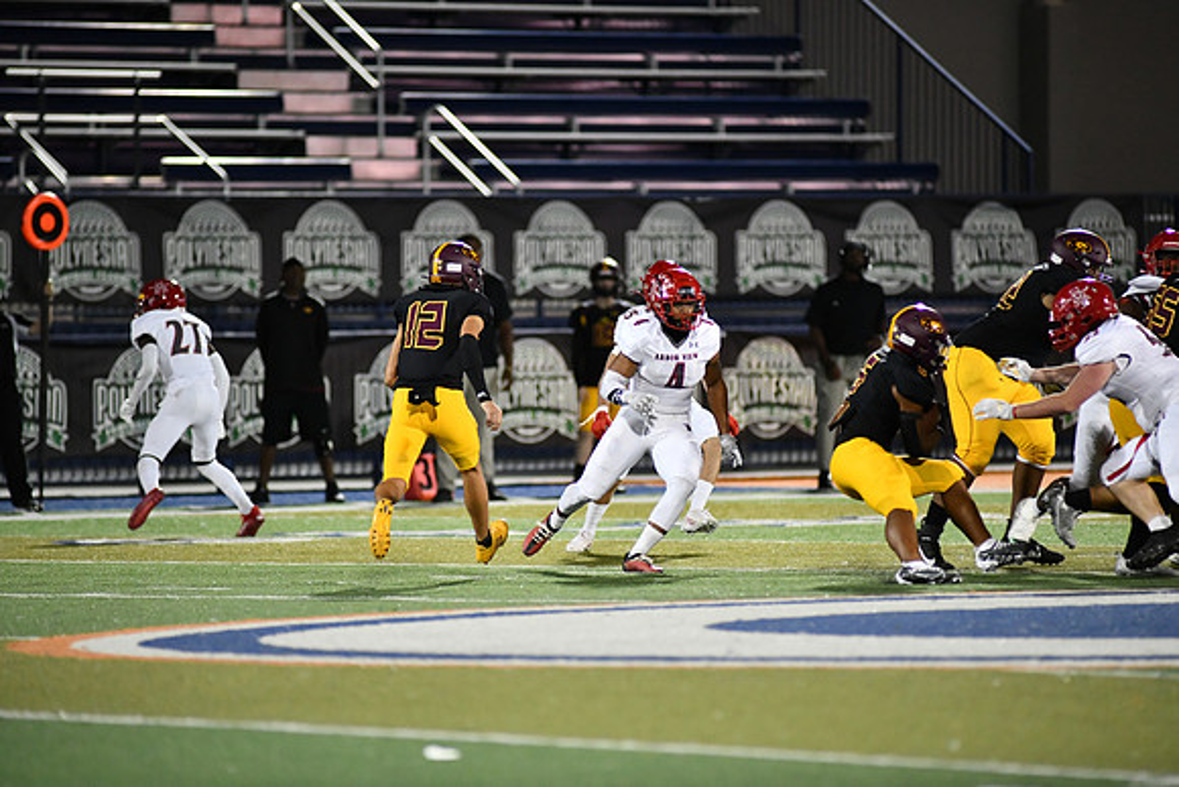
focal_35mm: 300
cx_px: 590
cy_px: 394
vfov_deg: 4.6
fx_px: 9827
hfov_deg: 6.9
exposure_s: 1/1250
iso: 4500
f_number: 2.8
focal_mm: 300
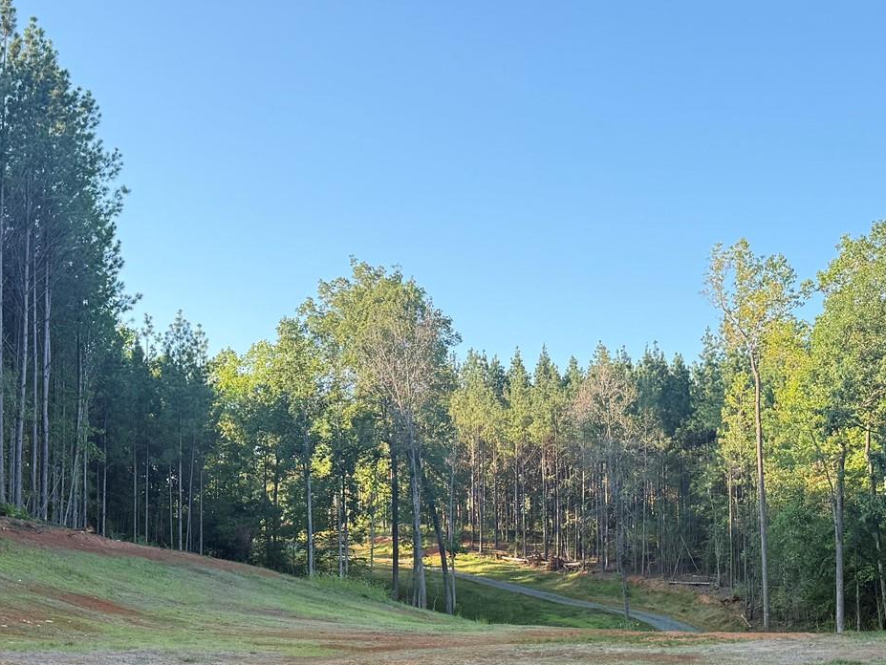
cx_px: 465
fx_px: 1357
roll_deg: +0.8
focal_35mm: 53
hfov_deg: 36.1
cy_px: 412
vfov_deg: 27.5
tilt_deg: +6.2
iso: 100
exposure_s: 1/617
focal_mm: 6.76
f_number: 1.78
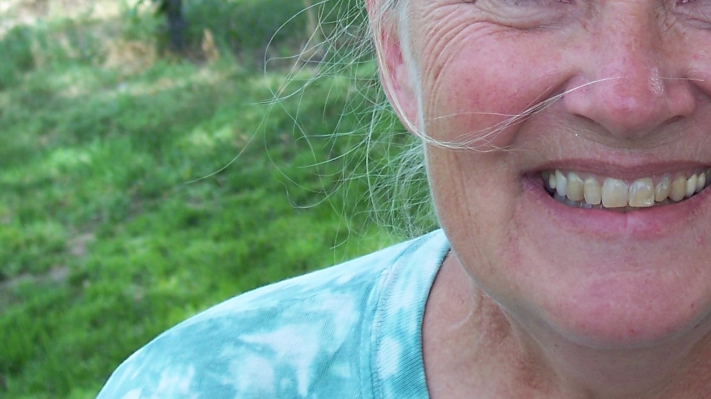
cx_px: 640
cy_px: 9
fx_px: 2111
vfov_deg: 10.7
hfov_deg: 18.8
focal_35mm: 112
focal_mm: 8.6
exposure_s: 1/180
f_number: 3.4
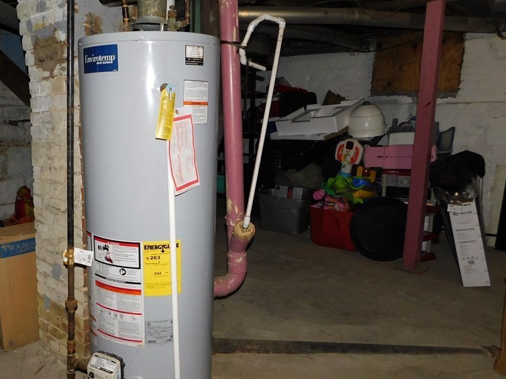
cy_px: 201
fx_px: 453
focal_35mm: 31
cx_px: 166
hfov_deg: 57.0
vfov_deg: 45.4
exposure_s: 1/30
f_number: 3
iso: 200
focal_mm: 4
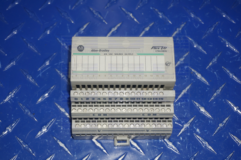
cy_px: 80
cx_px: 120
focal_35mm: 63
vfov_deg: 21.5
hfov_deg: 31.9
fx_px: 421
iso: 200
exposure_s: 1/80
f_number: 5.6
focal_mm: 42
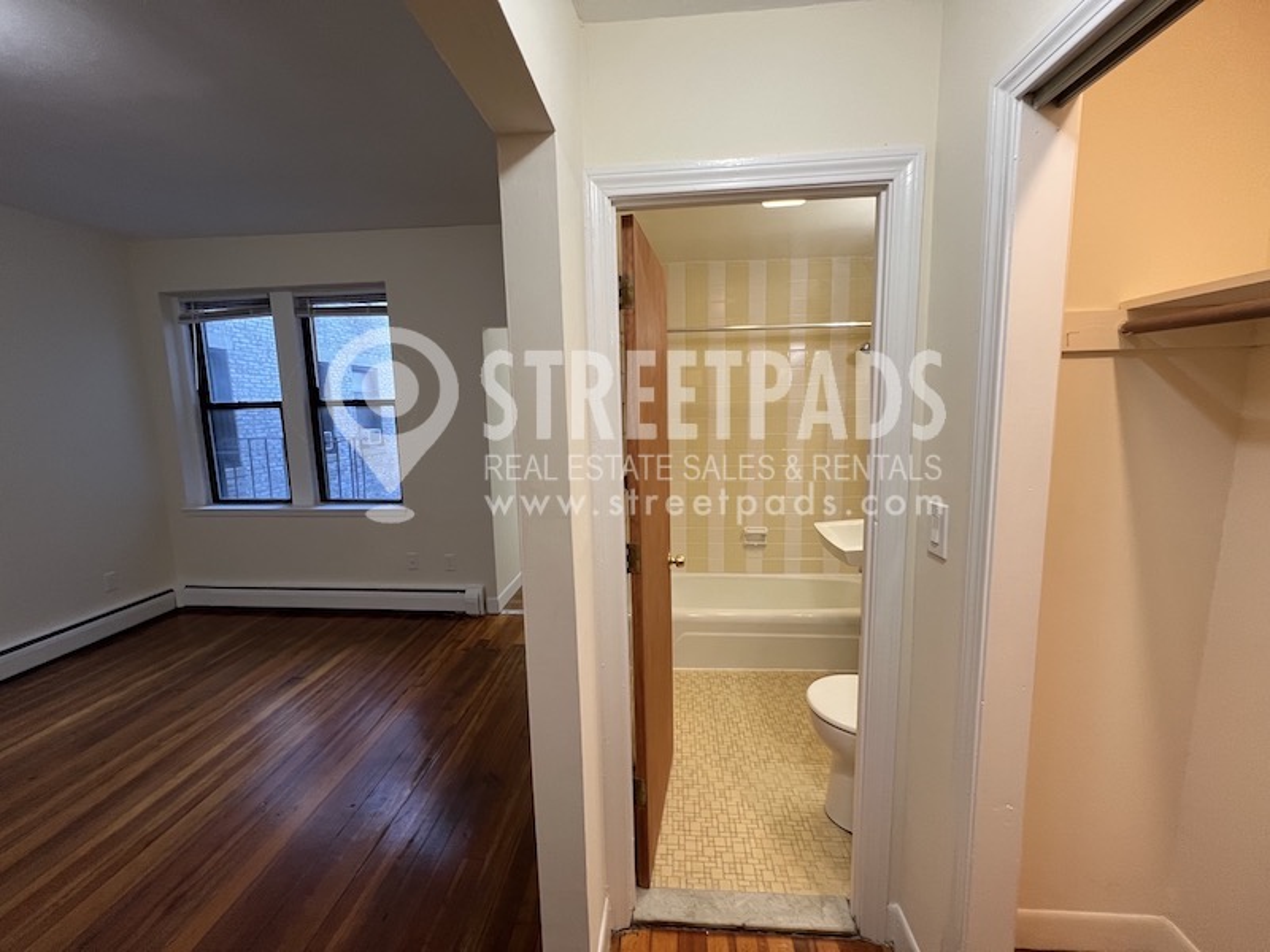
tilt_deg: -8.1
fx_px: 477
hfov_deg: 106.2
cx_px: 635
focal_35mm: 13
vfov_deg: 89.9
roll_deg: +1.2
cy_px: 476
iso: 200
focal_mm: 1.57
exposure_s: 1/120
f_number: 1.8
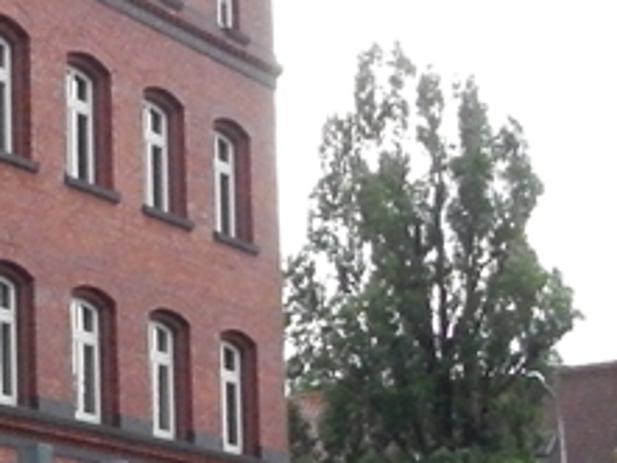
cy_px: 558
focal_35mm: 104
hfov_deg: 15.8
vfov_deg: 13.8
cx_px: -530
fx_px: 1855
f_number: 6
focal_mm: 4
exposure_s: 1/1500
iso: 800
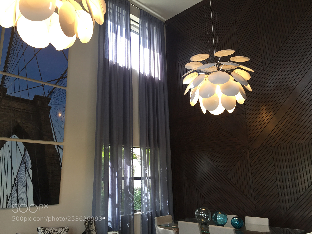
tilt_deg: +12.5
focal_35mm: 29
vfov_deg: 48.2
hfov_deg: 61.7
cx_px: 156
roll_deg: +1.7
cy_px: 117
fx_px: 261
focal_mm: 4.15
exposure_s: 1/40
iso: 32
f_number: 2.2
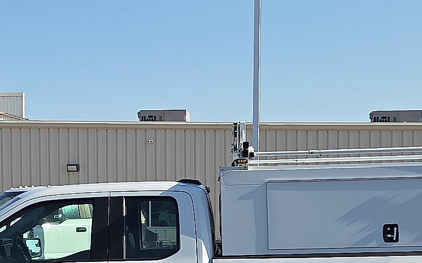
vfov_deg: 14.7
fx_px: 1000
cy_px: 283
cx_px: 167
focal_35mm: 87
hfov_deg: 23.8
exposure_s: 1/10000
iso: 78
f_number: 1.8
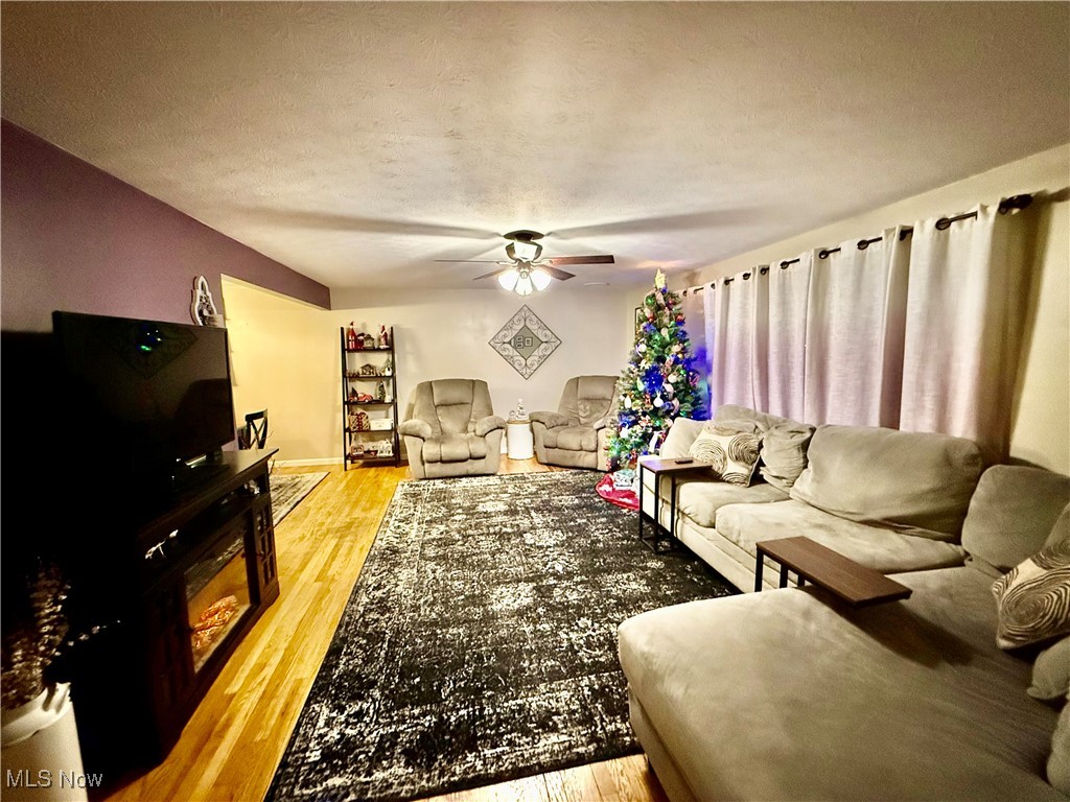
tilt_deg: -7.1
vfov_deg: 85.7
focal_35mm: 14
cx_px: 535
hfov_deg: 102.1
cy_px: 401
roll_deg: +1.0
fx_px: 433
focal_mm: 2.22
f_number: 2.2
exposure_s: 1/60
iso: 1250
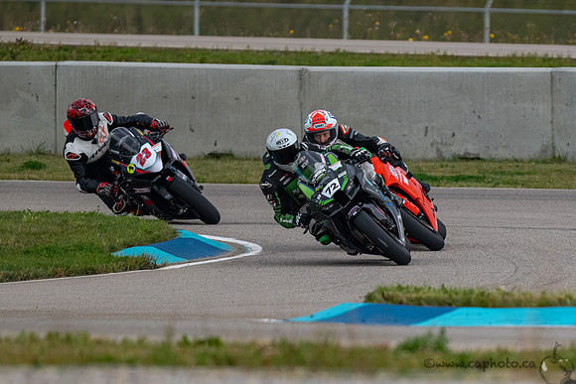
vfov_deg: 1.2
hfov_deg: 1.8
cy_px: 364
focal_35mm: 1136
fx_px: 18184
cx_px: 545
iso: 720
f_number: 6.3
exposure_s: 1/1250
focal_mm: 600
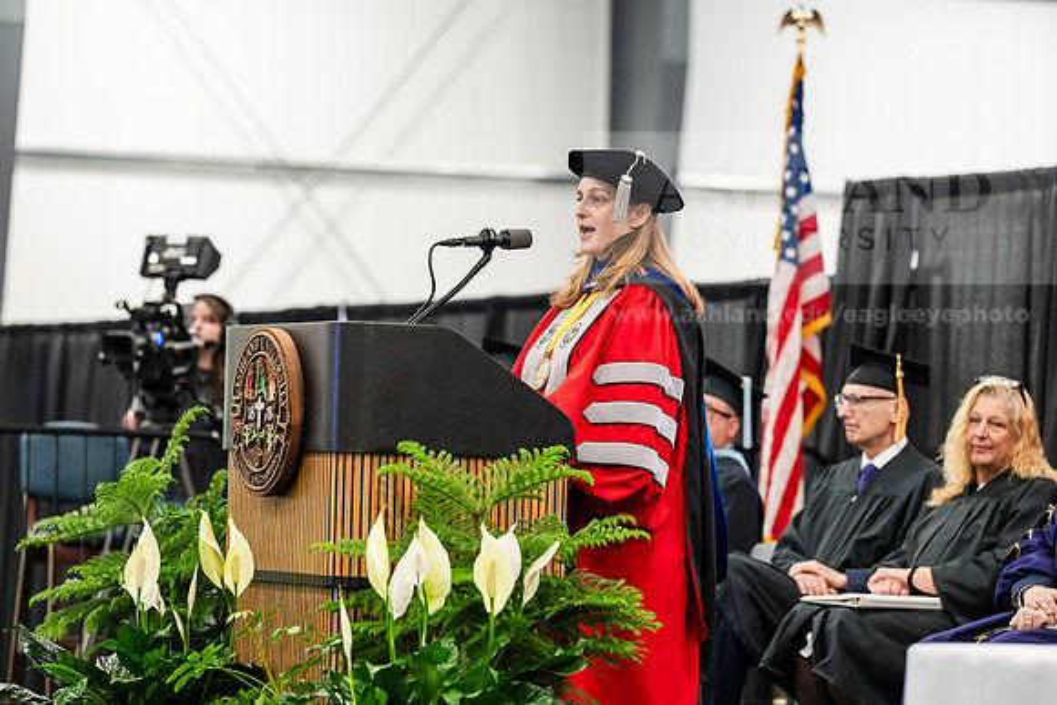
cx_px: 528
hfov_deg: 13.2
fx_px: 4552
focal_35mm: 155
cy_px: 352
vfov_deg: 8.9
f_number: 4
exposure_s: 1/200
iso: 4000
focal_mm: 155
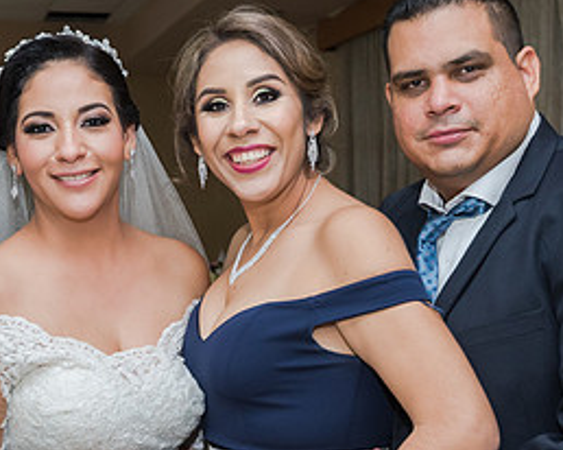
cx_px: 214
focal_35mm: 74
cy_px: 279
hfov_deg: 25.7
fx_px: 1232
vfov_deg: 20.6
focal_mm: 35
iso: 1600
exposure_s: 1/100
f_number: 4
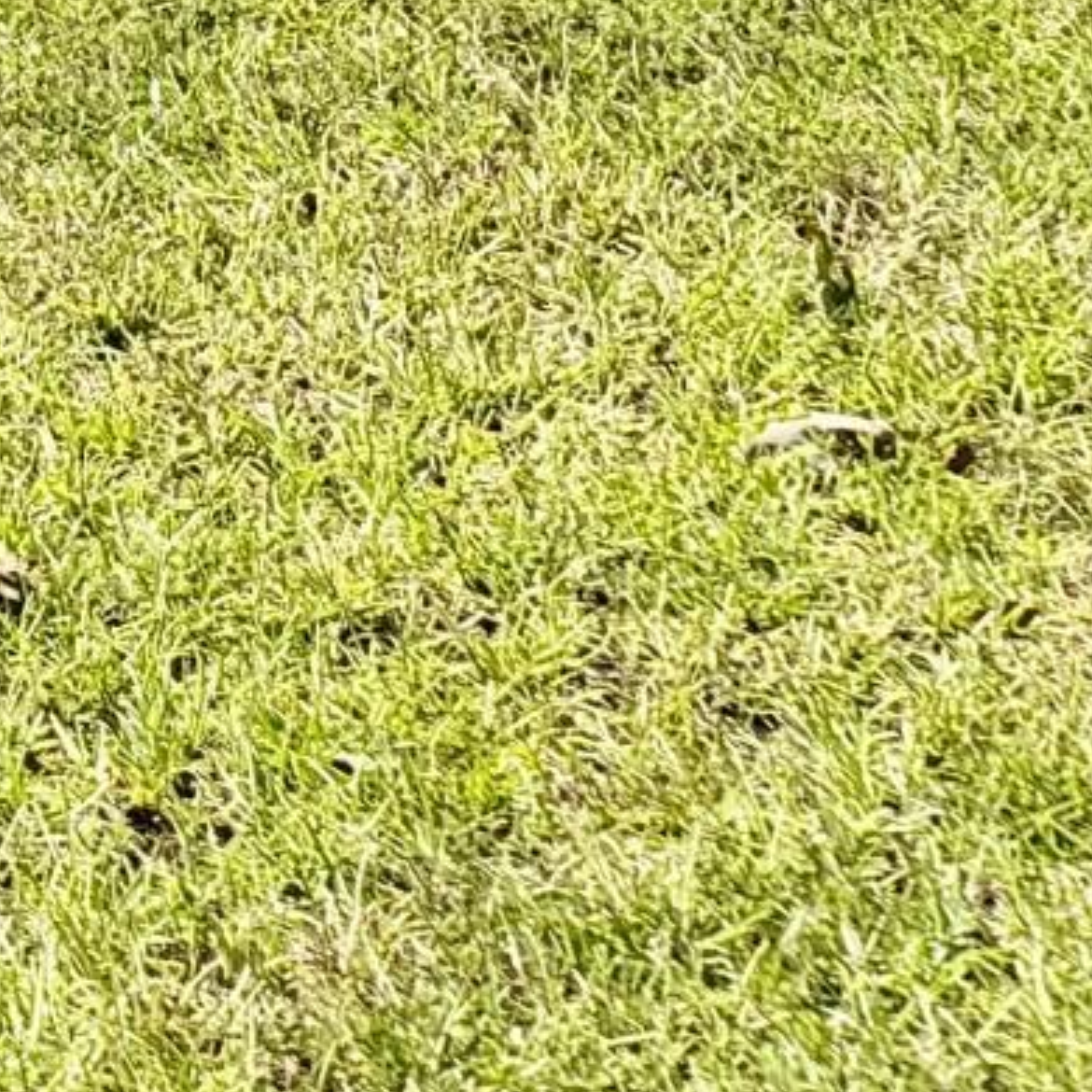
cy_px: -1882
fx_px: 5818
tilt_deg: +3.8
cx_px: -2251
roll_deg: -1.0
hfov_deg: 8.7
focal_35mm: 163
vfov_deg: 9.2
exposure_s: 1/3021
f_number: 1.78
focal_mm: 6.76
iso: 80
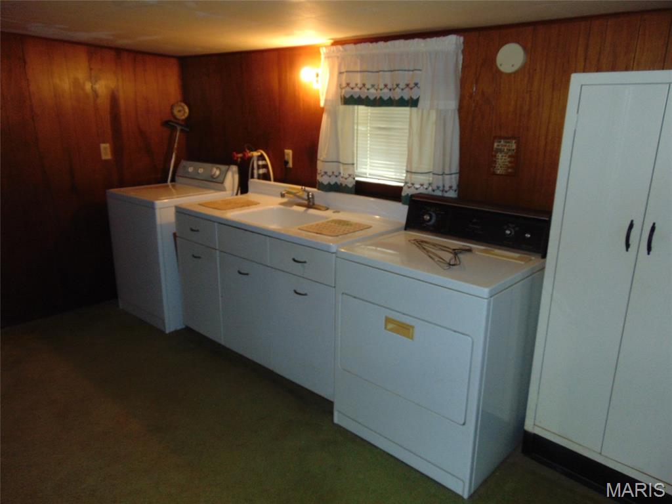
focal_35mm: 25
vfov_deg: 54.9
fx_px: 485
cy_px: 252
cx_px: 336
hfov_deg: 69.4
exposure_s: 1/30
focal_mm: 4.5
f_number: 3
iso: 200
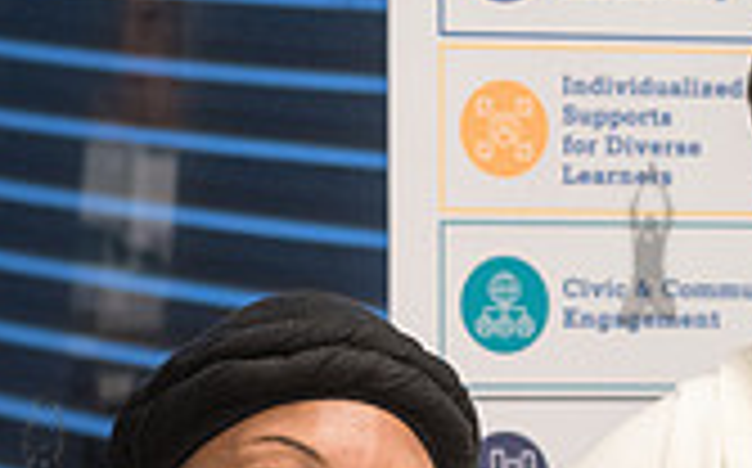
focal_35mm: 347
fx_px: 7104
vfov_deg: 3.7
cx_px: 358
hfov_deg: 6.1
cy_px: 830
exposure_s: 1/250
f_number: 4
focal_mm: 80
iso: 2500
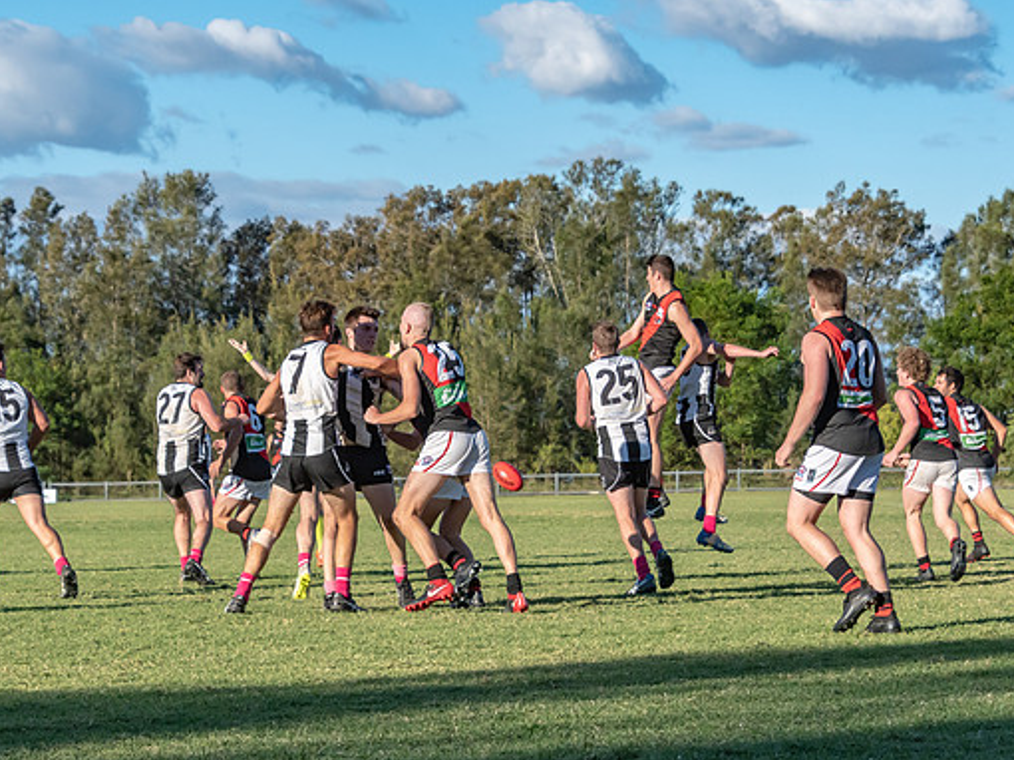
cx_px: 459
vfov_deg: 12.3
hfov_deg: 16.4
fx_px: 3513
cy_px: 383
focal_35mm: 120
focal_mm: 70
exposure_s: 1/5000
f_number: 6.3
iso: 800
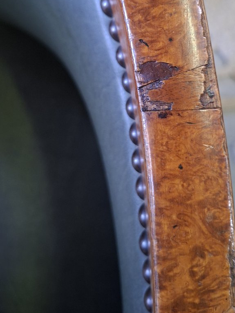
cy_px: 92
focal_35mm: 36
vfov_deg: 50.0
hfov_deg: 39.0
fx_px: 326
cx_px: 164
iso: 400
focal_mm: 5.54
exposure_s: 1/33
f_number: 1.8
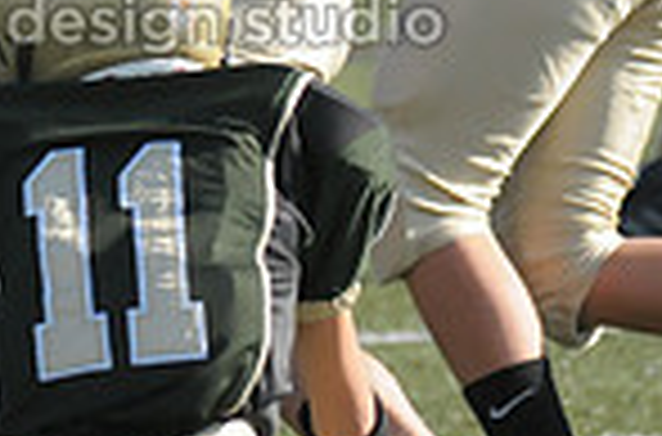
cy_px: -142
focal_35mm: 1186
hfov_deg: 1.7
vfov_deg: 1.2
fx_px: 21739
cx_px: -41
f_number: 4
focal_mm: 200
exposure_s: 1/5000
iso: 1600
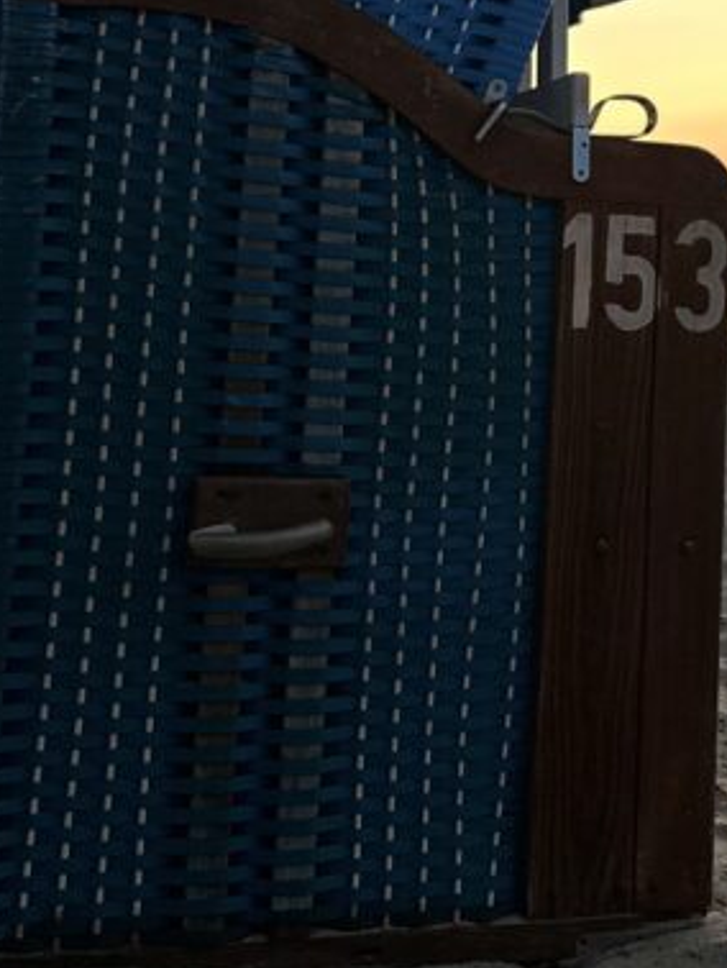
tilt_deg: +4.4
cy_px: 118
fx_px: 1818
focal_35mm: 65
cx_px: 678
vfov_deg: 28.8
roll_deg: +2.0
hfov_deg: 22.0
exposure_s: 1/95
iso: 250
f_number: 1.78
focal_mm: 6.86
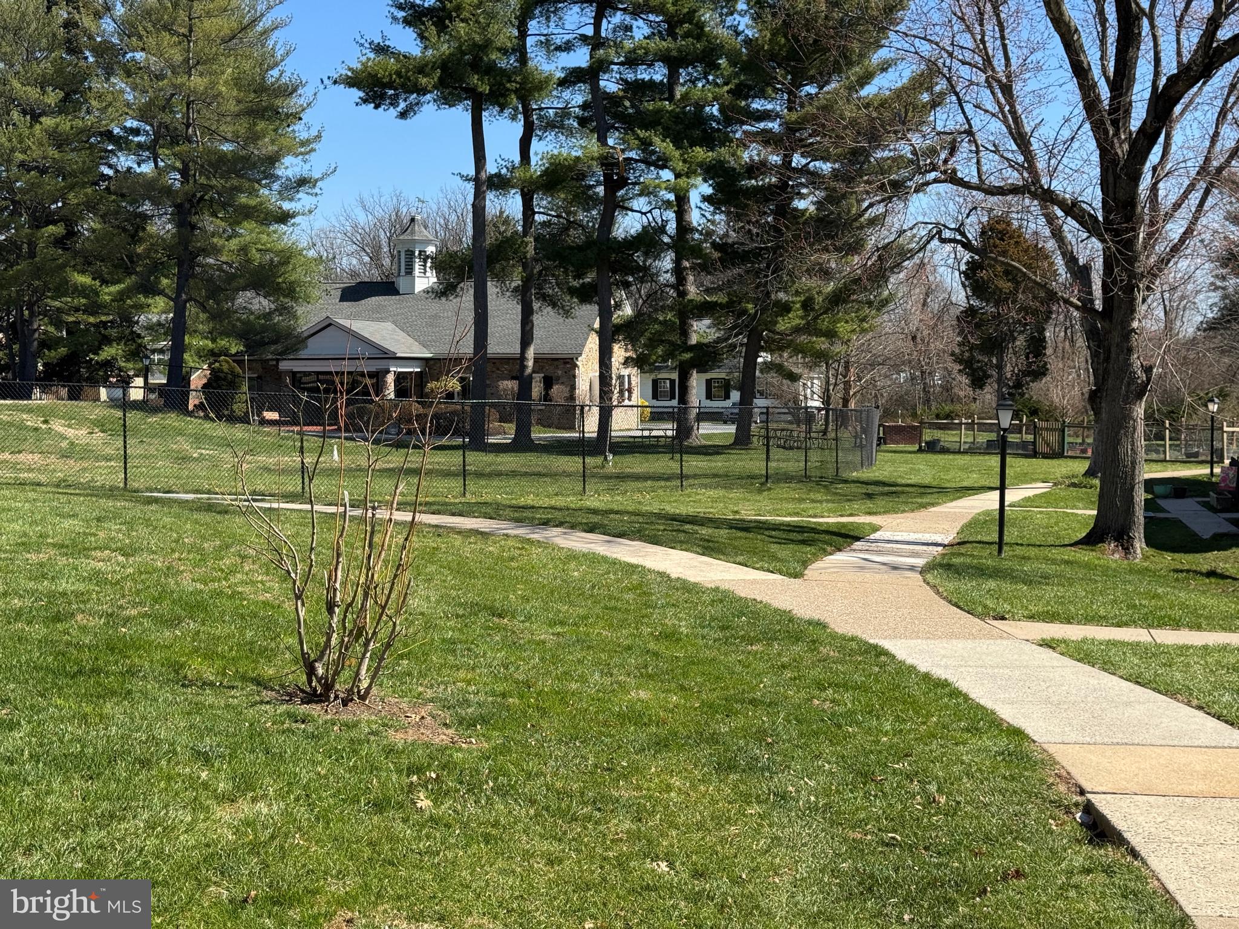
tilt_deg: -3.8
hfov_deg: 39.7
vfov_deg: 30.3
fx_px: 1718
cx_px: 620
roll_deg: +0.5
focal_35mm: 48
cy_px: 464
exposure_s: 1/2833
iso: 64
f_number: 1.78
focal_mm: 6.76
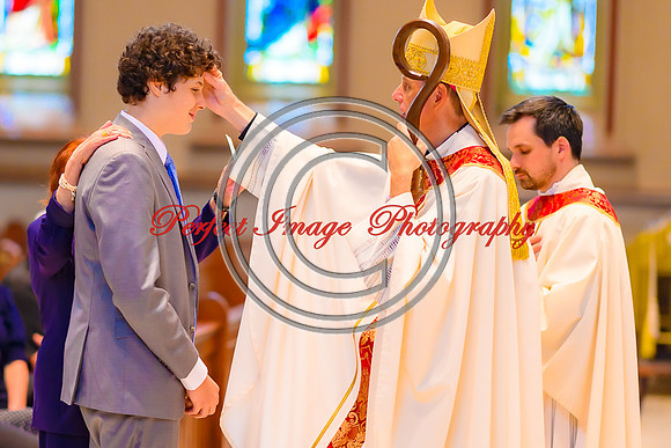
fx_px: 3257
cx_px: 216
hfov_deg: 11.7
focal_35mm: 175
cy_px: 239
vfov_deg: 7.9
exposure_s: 1/100
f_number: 1.4
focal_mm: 105
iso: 800
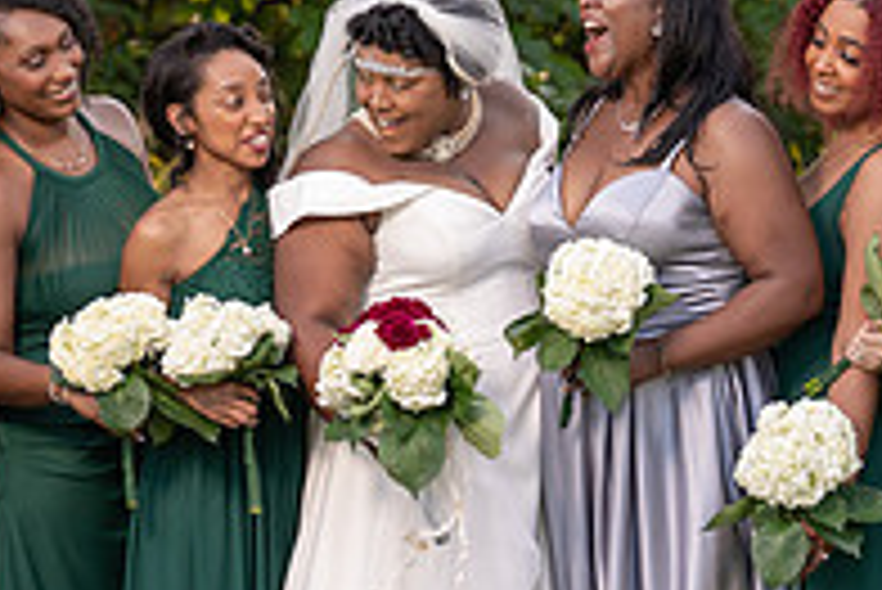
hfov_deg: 4.6
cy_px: 415
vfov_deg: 3.1
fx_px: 11033
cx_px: 571
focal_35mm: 450
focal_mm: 147
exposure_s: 1/200
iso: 160
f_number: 4
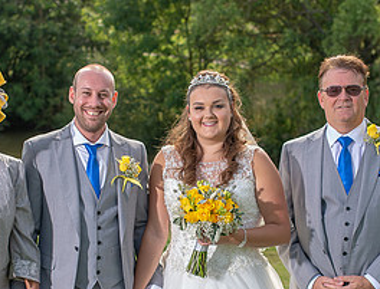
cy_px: 225
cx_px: 179
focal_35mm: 84
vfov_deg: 17.6
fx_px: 927
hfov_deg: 23.2
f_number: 2.8
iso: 100
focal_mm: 35
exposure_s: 1/800
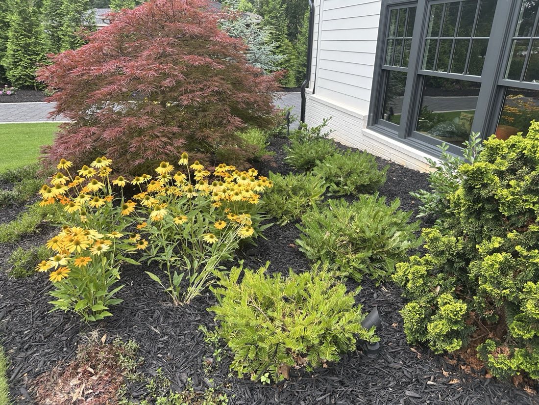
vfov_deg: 56.8
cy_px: 202
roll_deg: -2.1
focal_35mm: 24
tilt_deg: -21.3
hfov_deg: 71.6
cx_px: 270
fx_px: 374
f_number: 1.78
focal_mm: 6.86
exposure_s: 1/444
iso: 80
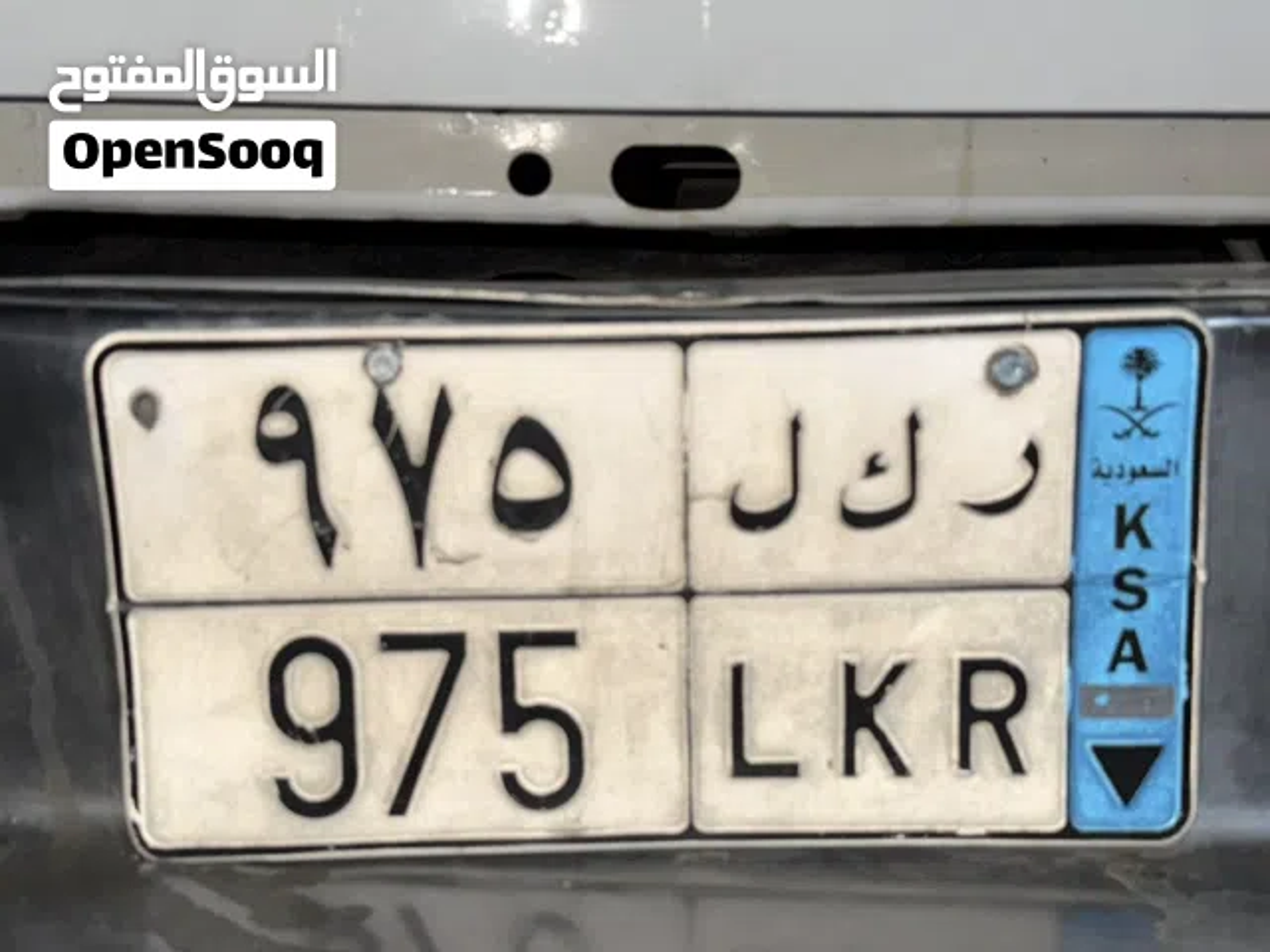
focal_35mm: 24
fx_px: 881
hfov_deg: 71.6
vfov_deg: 56.8
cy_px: 476
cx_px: 635
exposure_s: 1/4
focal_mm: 6.76
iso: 50
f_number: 1.78
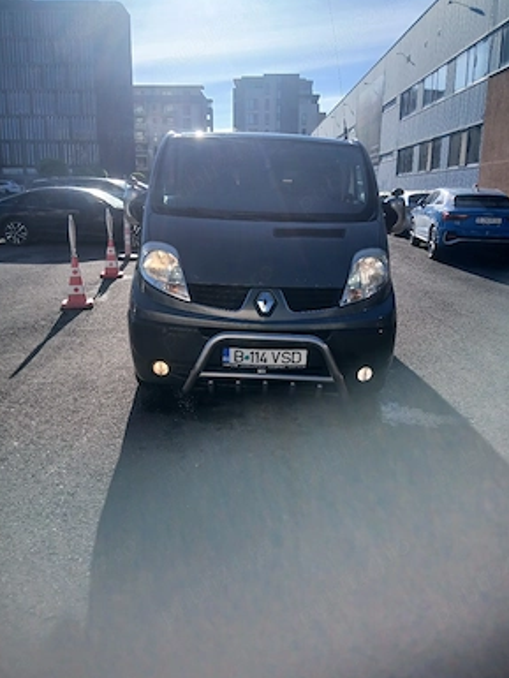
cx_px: 252
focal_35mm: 27
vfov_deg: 65.3
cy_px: 328
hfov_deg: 51.4
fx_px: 529
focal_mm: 3.98
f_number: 1.8
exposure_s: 1/667
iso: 20
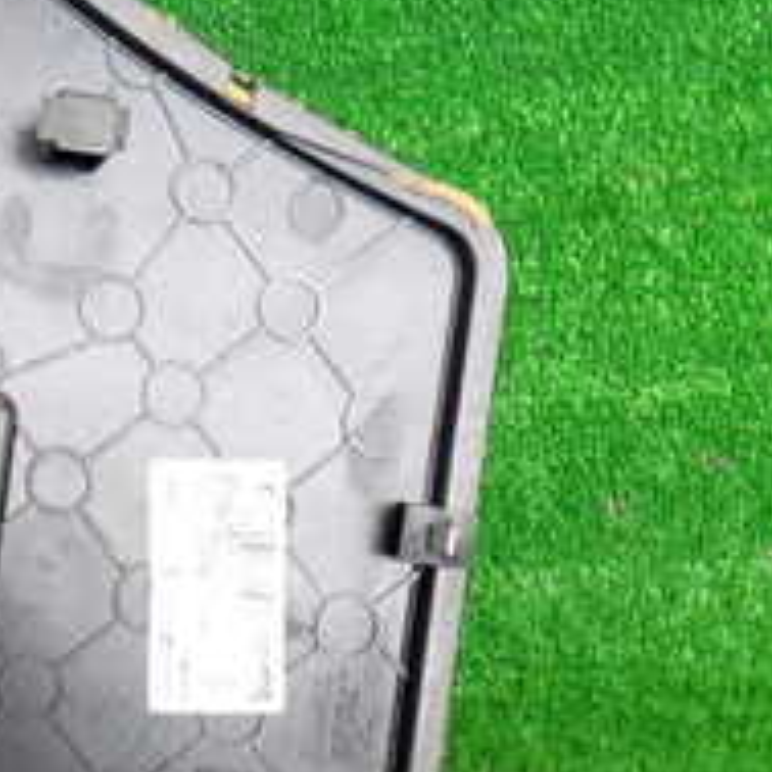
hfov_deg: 23.4
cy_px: 396
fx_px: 1766
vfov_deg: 24.7
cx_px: -45
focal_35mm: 70
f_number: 2
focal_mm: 4.5
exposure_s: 1/50
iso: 200
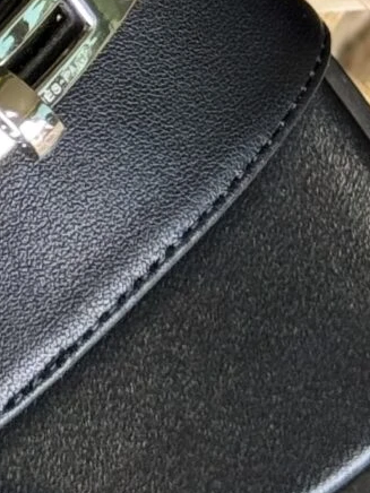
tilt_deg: -73.1
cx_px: -64
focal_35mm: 282
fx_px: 4019
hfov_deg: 5.3
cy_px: -605
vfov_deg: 6.7
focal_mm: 6.76
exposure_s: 1/65
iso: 100
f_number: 1.78
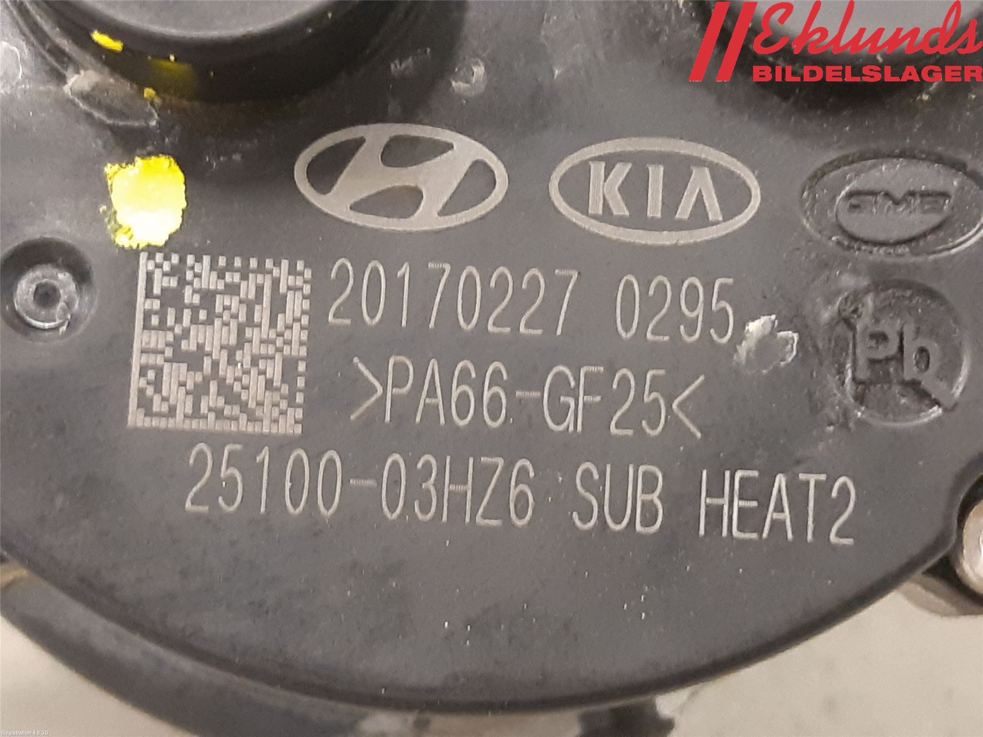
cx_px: 492
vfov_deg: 53.1
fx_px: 738
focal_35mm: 26
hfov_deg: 67.3
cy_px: 368
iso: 320
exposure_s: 1/25
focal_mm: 3.93
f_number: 1.7
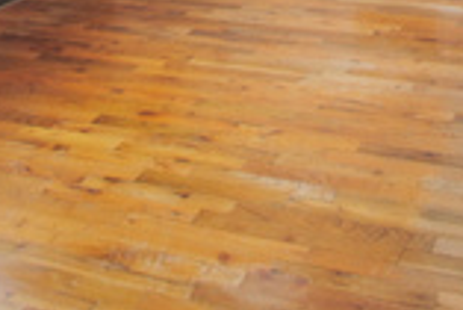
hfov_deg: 32.1
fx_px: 785
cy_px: -275
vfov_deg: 17.4
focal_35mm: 61
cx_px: 360
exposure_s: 1/40
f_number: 3.5
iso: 200
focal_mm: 10
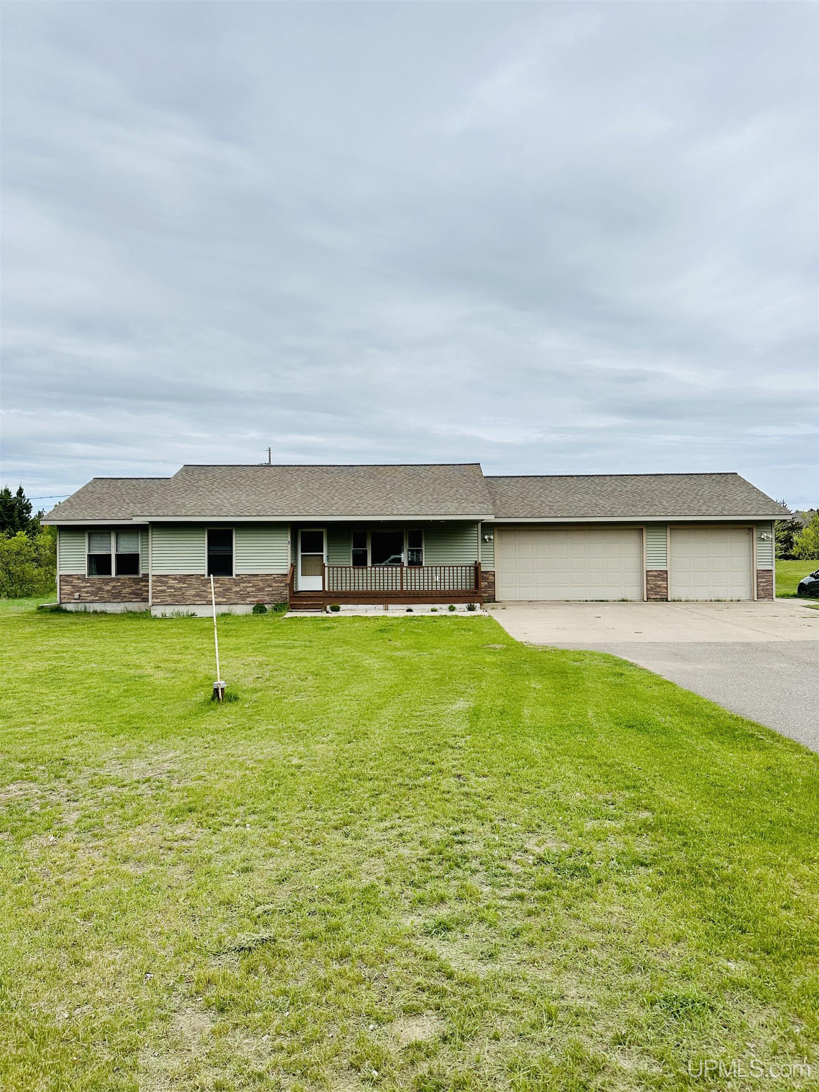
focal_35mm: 24
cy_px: 546
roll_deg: -0.2
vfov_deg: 71.6
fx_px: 757
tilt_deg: +0.0
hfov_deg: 56.8
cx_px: 410
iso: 80
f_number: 1.78
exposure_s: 1/6211
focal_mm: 6.86
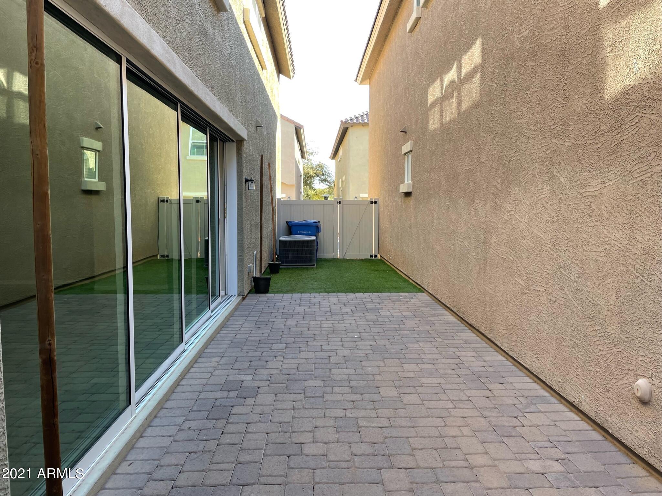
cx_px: 331
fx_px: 497
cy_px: 248
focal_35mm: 26
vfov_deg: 53.0
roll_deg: +0.2
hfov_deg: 67.3
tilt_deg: -3.5
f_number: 1.6
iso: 32
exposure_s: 1/161
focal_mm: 4.2
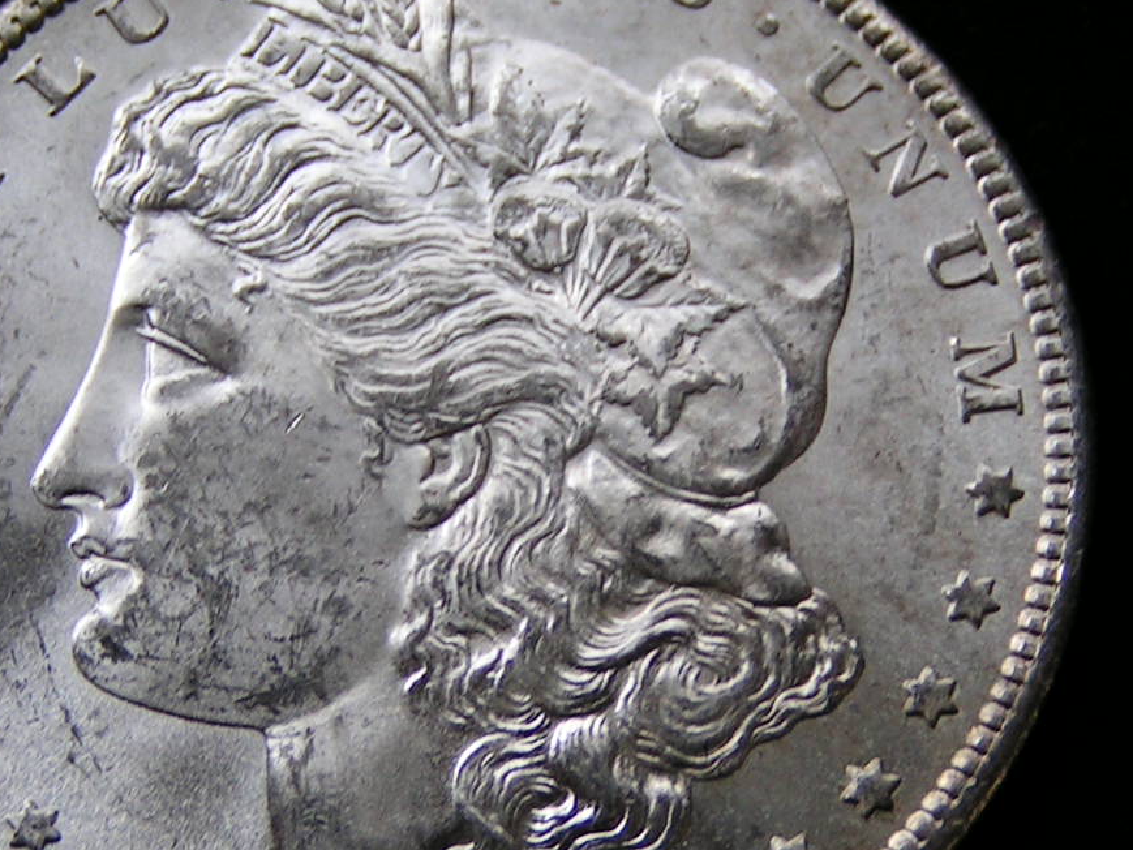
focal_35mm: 116
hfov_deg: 17.0
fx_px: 3797
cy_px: 559
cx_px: 608
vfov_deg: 12.8
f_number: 3.2
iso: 50
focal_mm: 9.7
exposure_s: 1/60
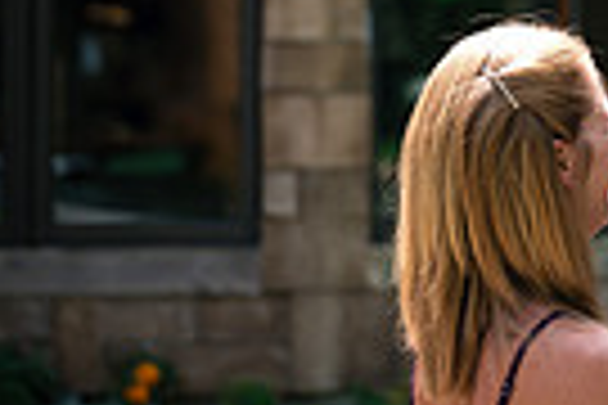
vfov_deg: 5.9
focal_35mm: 233
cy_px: -130
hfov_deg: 8.8
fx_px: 3935
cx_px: 653
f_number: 2.8
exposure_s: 1/2000
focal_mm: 70
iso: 500
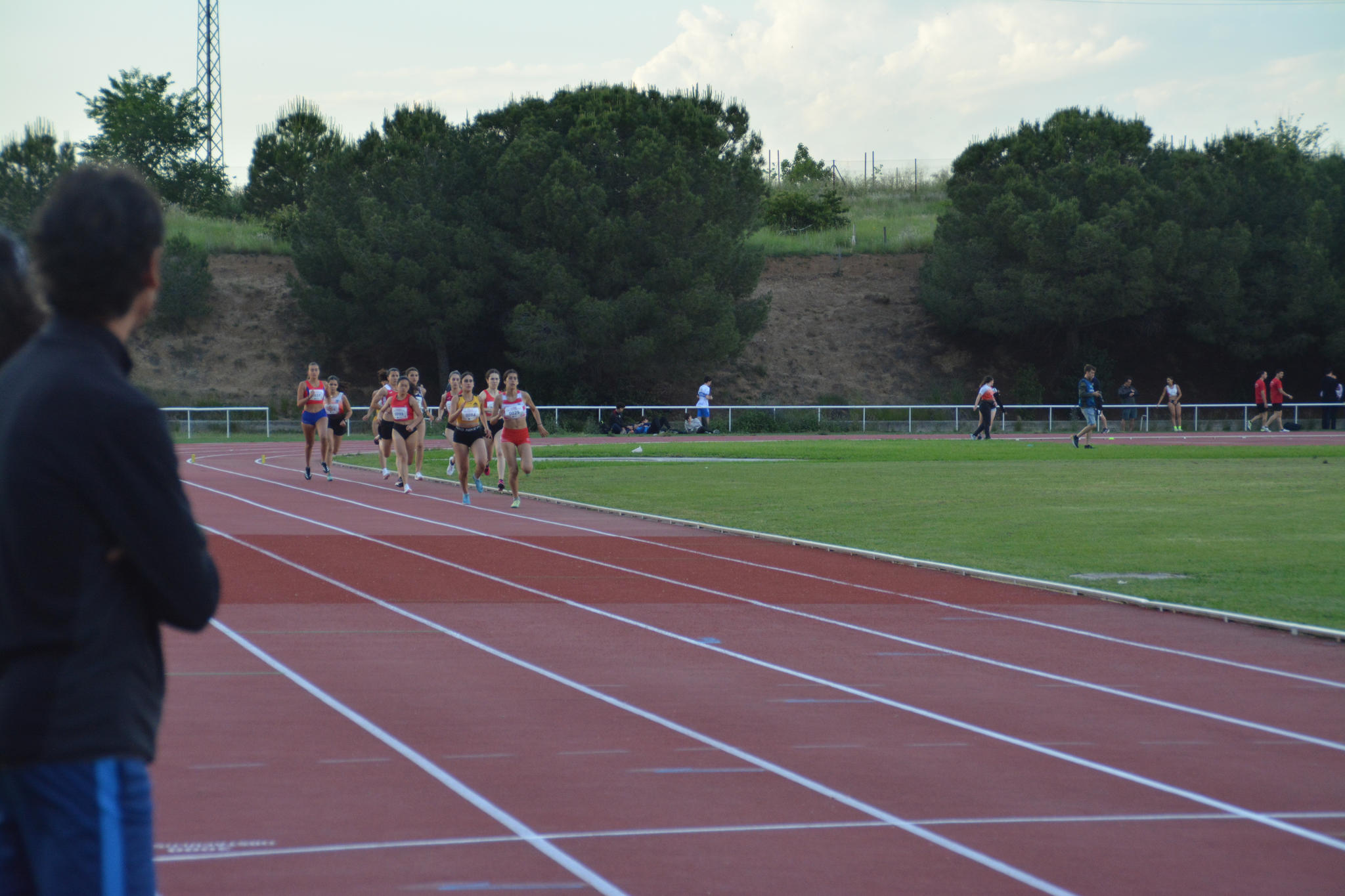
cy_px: 448
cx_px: 672
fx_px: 4819
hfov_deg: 15.9
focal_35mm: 129
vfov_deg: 10.6
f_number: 5.6
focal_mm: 86
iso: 800
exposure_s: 1/640
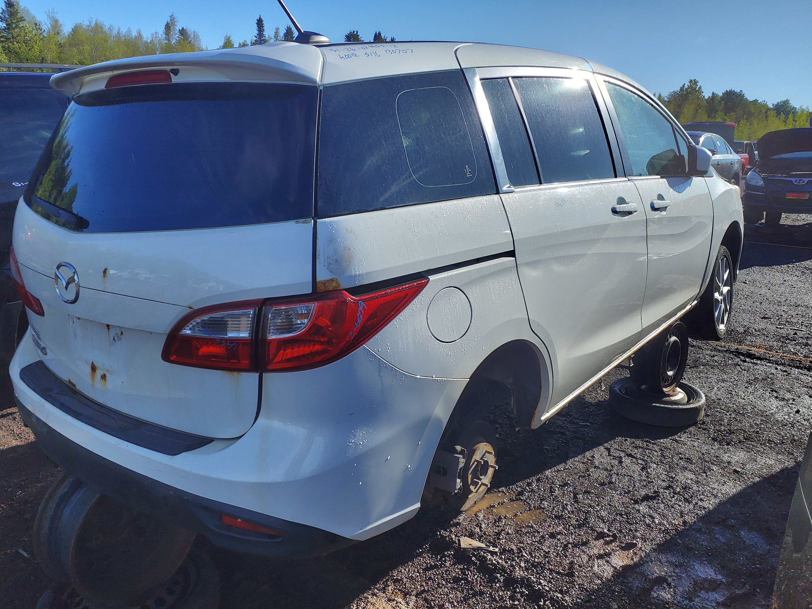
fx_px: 610
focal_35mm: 26
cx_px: 406
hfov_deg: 67.3
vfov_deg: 53.1
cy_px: 304
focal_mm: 3.58
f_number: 1.9
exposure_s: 1/867
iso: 40
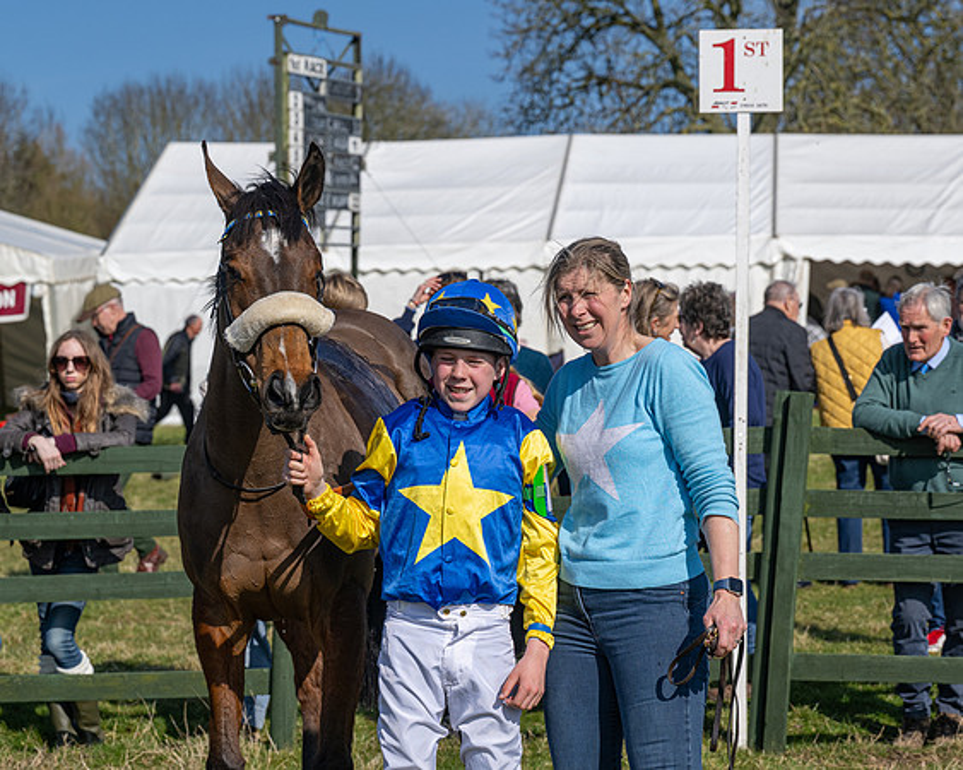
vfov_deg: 15.3
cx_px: 588
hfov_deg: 19.1
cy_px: 412
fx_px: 2860
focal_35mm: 100
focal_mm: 70
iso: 200
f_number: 5
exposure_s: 1/2500
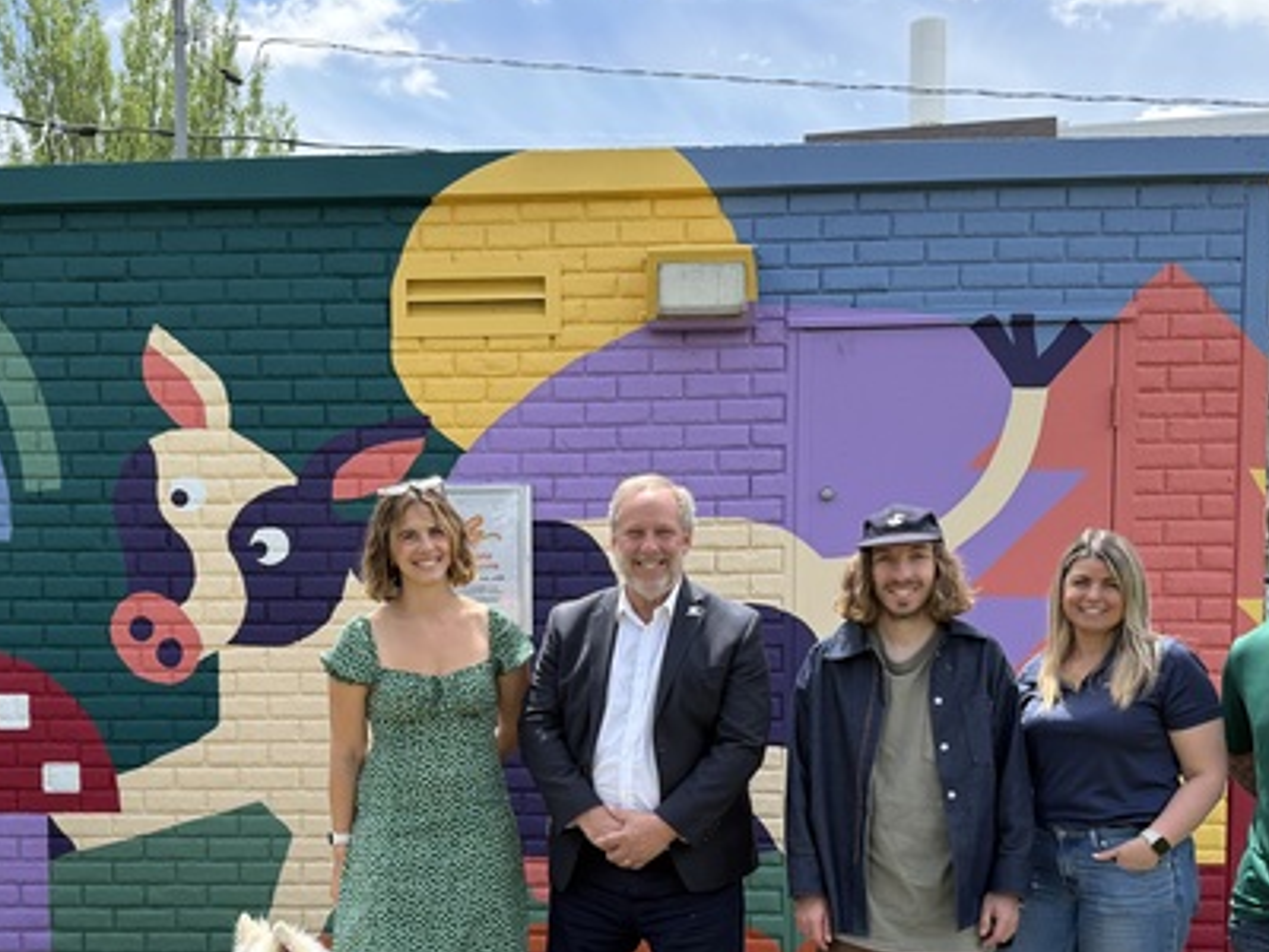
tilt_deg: -2.4
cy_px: 695
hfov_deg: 46.7
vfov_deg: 35.3
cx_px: 560
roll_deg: -0.8
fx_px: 1466
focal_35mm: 40
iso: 100
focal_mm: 6.76
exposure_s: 1/2299
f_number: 1.78
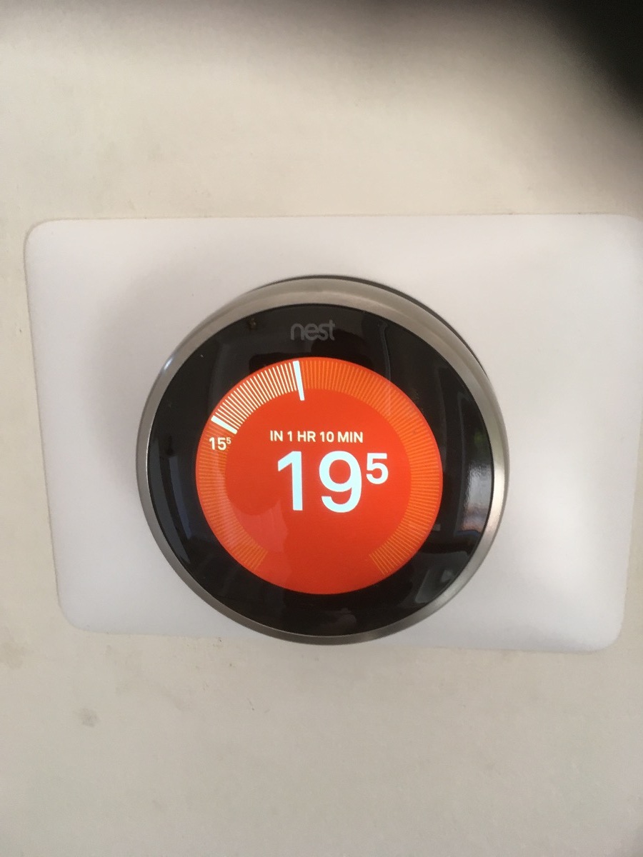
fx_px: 718
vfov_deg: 61.7
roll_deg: +0.0
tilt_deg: -12.0
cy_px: 428
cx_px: 322
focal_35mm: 29
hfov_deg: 48.2
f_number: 2.2
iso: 40
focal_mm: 4.15
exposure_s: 1/33
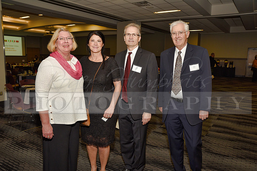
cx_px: 128
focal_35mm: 29
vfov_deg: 45.0
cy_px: 86
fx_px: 207
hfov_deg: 63.6
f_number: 5
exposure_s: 1/60
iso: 200
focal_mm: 29
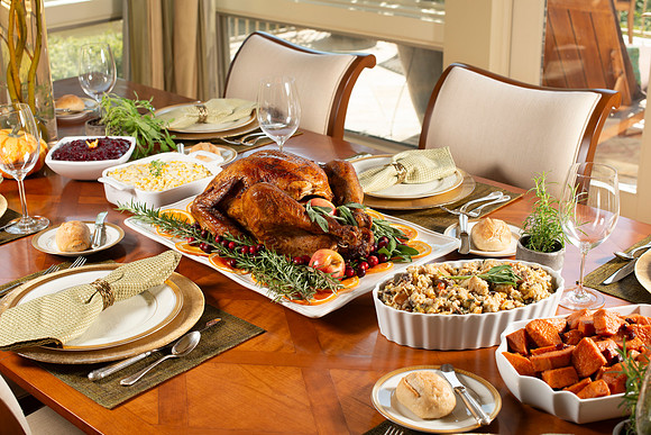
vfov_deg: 27.0
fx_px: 904
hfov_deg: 39.6
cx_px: 326
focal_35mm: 50
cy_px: 218
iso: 250
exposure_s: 1/160
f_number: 7.1
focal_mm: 50
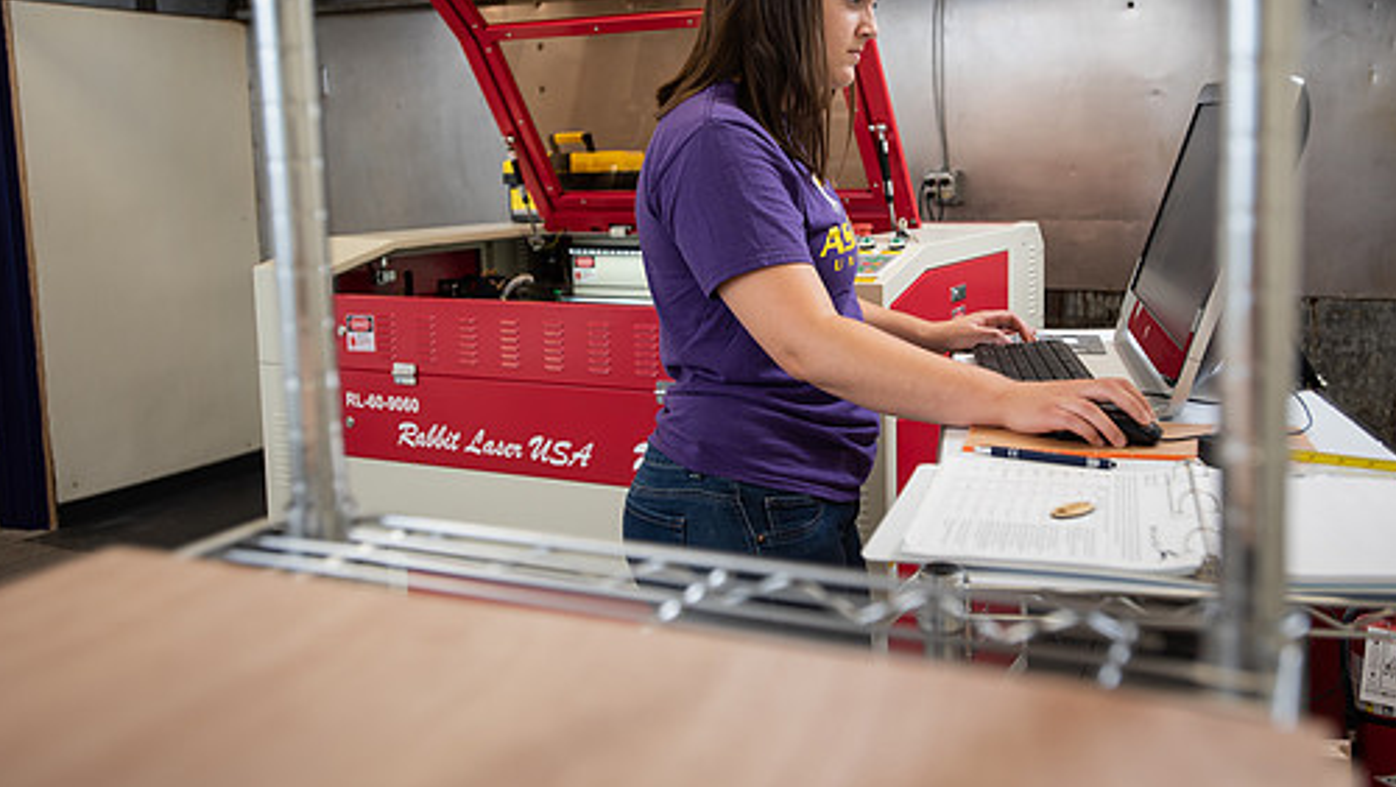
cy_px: 292
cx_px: 793
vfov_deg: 34.5
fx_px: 1259
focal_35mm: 34
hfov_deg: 57.8
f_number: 3.5
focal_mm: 28
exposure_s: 1/200
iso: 400
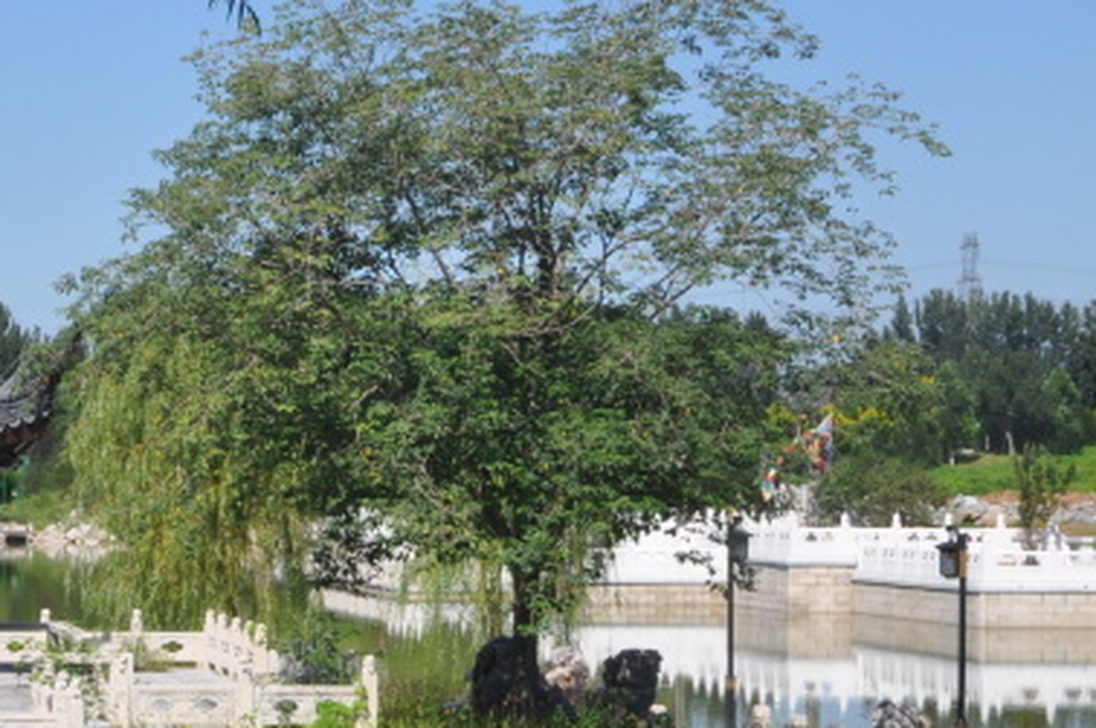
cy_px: 531
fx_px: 3709
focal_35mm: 122
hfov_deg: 16.0
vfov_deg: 11.2
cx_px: -319
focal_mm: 30
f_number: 16
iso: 320
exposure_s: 1/250
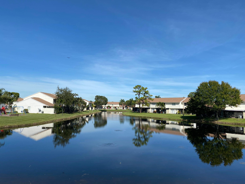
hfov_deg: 67.3
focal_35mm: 26
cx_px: 122
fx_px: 184
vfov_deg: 53.1
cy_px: 92
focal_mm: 4.25
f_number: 1.8
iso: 32
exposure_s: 1/4132
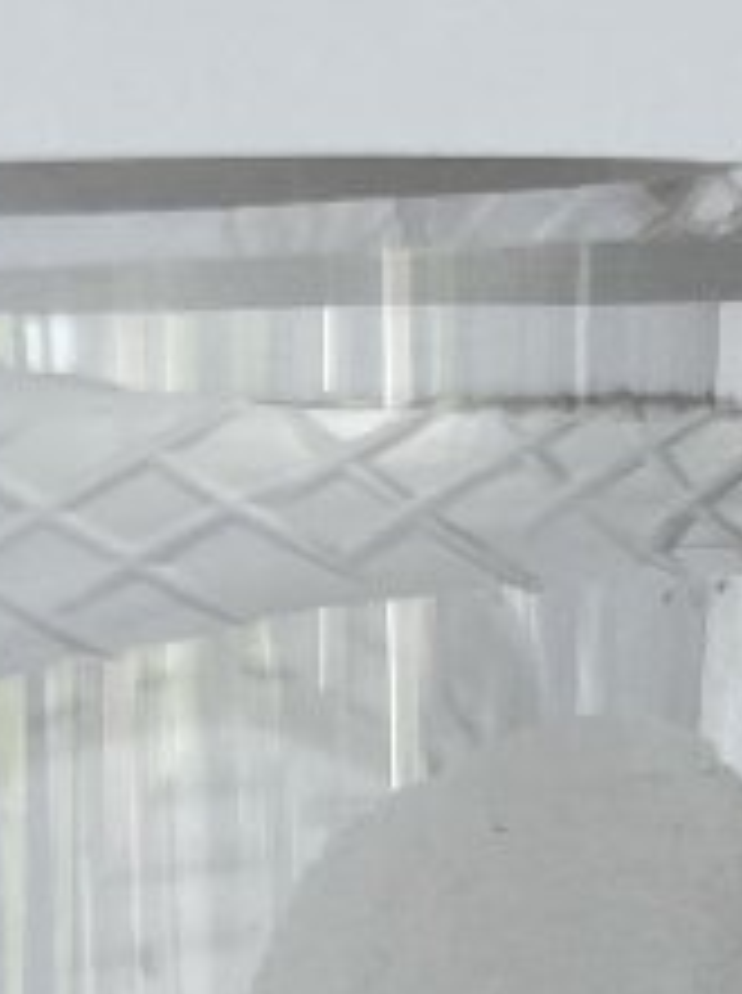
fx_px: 3898
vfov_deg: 11.5
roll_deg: +2.0
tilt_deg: -25.1
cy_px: 2514
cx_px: 13
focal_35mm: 136
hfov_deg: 10.8
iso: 32
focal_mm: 4.25
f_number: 1.8
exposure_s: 1/181
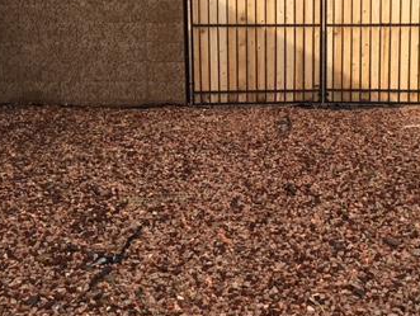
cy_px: 81
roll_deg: +0.4
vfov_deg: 25.8
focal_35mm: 56
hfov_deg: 34.1
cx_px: 270
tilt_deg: -8.3
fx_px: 680
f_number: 2.2
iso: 25
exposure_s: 1/718
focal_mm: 4.15
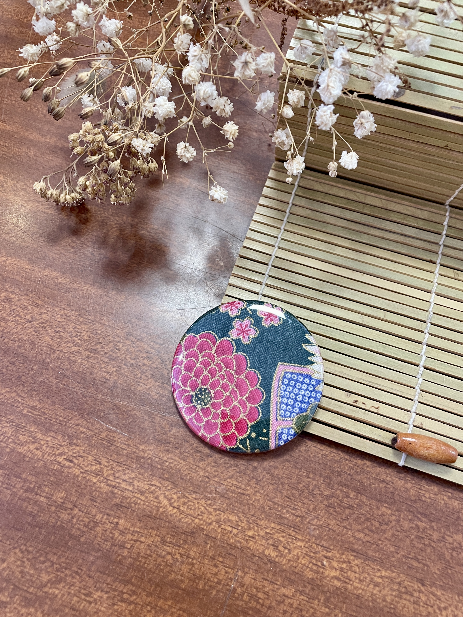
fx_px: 464
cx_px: 232
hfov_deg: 53.1
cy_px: 308
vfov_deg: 67.3
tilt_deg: -64.5
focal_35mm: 26
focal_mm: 4.2
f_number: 1.6
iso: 100
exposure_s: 1/50
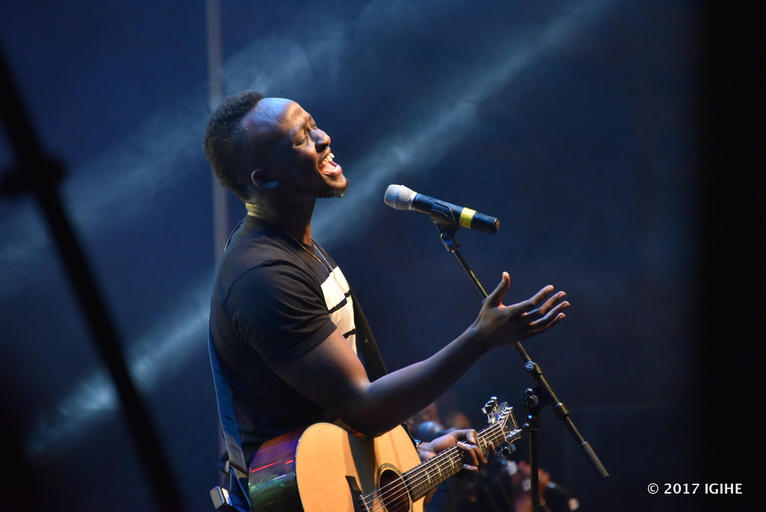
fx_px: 6387
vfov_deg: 4.6
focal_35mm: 300
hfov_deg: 6.9
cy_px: 256
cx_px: 383
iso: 3200
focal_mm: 300
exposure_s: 1/500
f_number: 5.6
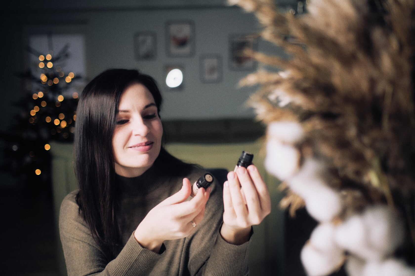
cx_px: 208
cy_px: 138
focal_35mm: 35
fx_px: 403
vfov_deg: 37.9
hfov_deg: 54.4
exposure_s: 1/250
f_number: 1.6
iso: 400
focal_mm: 23
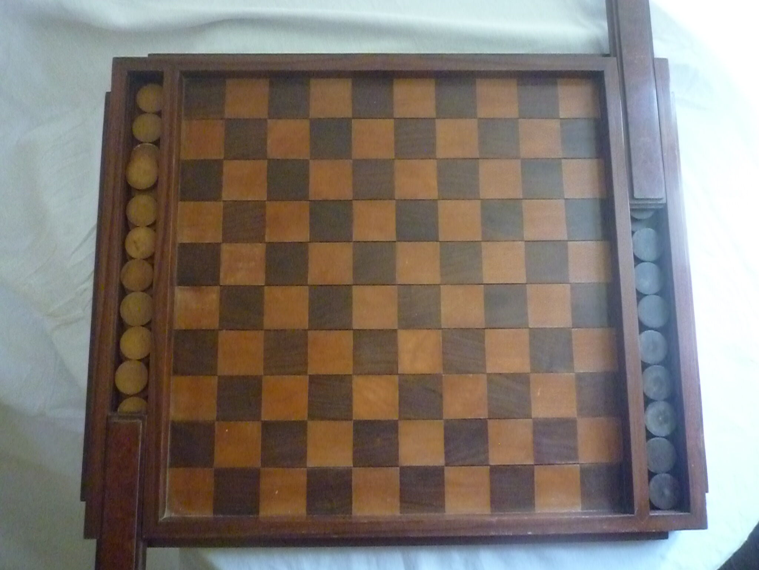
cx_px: 380
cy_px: 285
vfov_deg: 54.9
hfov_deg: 69.4
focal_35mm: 25
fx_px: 548
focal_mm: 4.4
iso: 1600
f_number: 2.8
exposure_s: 1/100
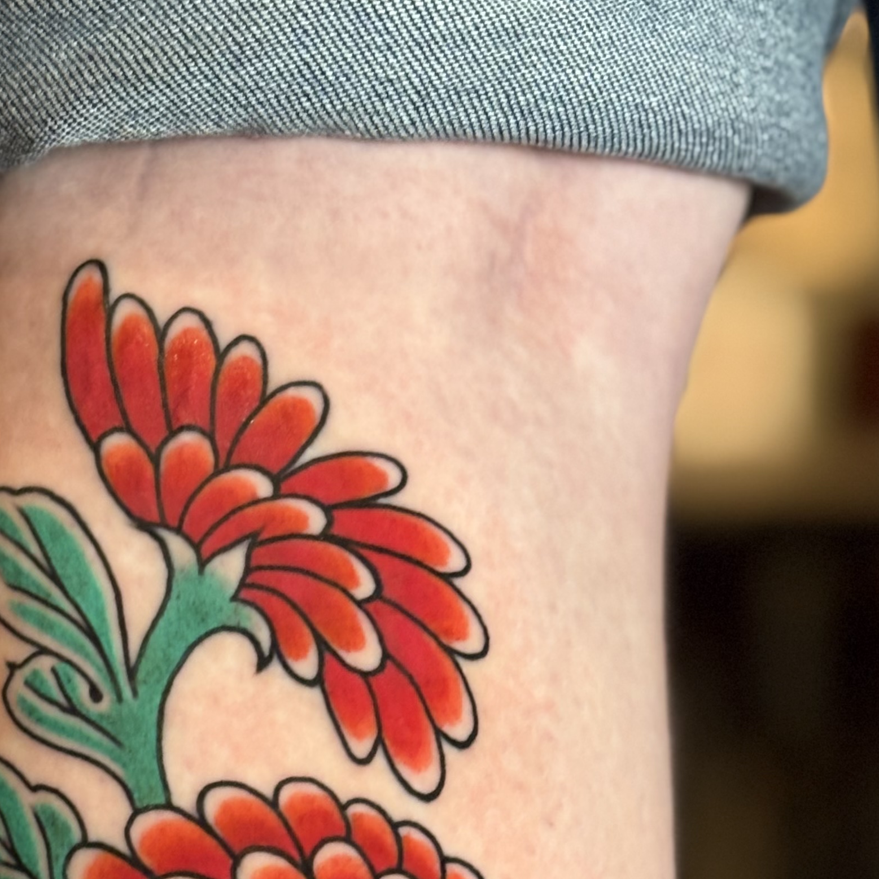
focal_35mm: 119
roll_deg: +1.0
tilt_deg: -6.8
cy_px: 933
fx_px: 3419
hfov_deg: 14.6
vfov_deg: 14.4
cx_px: 292
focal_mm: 5.96
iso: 200
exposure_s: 1/33
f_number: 1.6
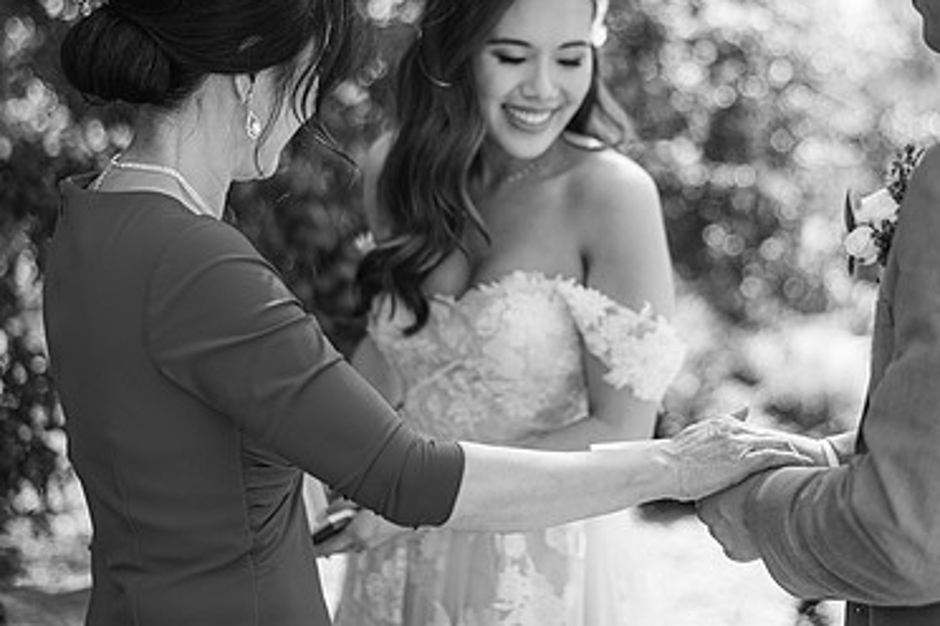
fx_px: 2037
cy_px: 192
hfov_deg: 25.9
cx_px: 612
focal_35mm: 78
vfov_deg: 17.4
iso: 100
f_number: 2
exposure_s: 1/1000
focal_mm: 50
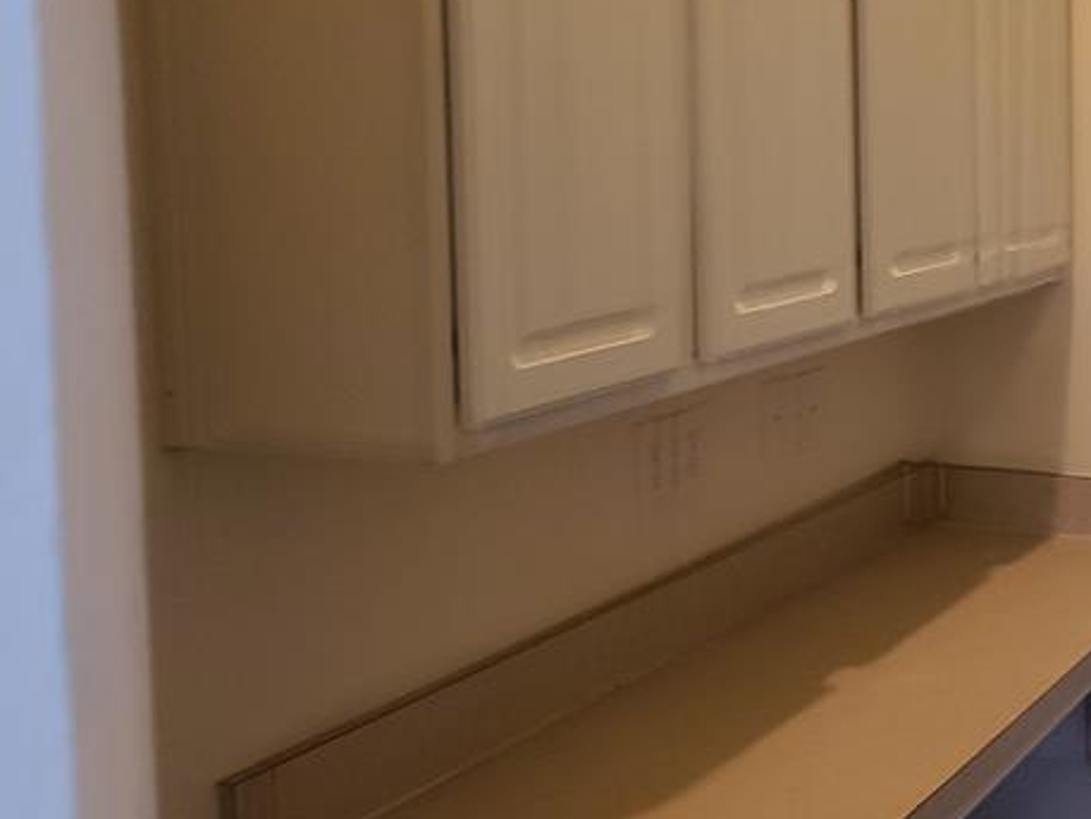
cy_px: 213
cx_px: 1184
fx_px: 1765
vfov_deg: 25.8
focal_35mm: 56
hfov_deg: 30.8
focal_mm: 7
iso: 250
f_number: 1.8
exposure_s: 1/59
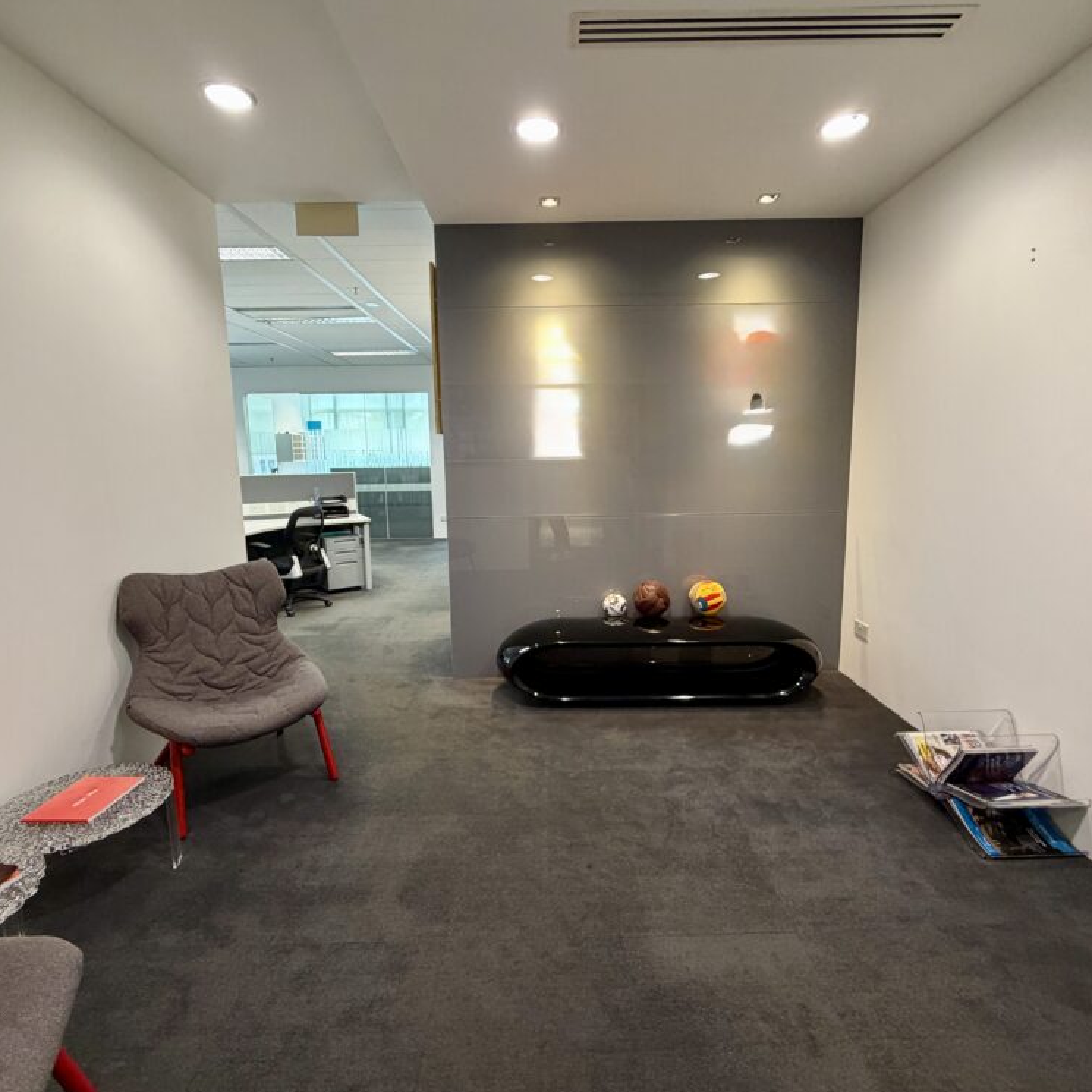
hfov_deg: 84.0
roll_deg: +1.3
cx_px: 558
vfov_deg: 84.0
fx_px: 607
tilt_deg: -8.8
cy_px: 539
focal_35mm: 17
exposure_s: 1/50
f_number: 2.2
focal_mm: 2.22
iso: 250
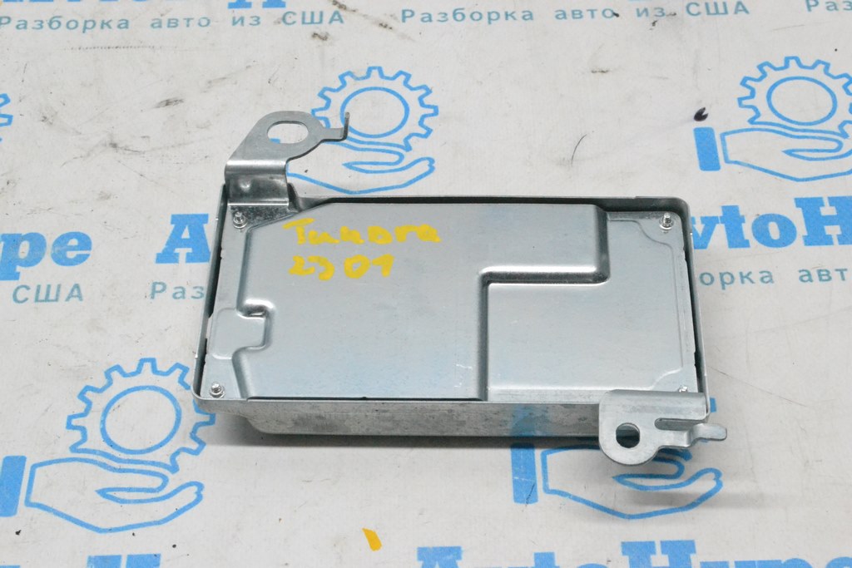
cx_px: 426
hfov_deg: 33.4
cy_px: 284
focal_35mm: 60
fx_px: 1420
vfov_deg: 22.6
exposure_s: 1/160
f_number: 13
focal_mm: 40
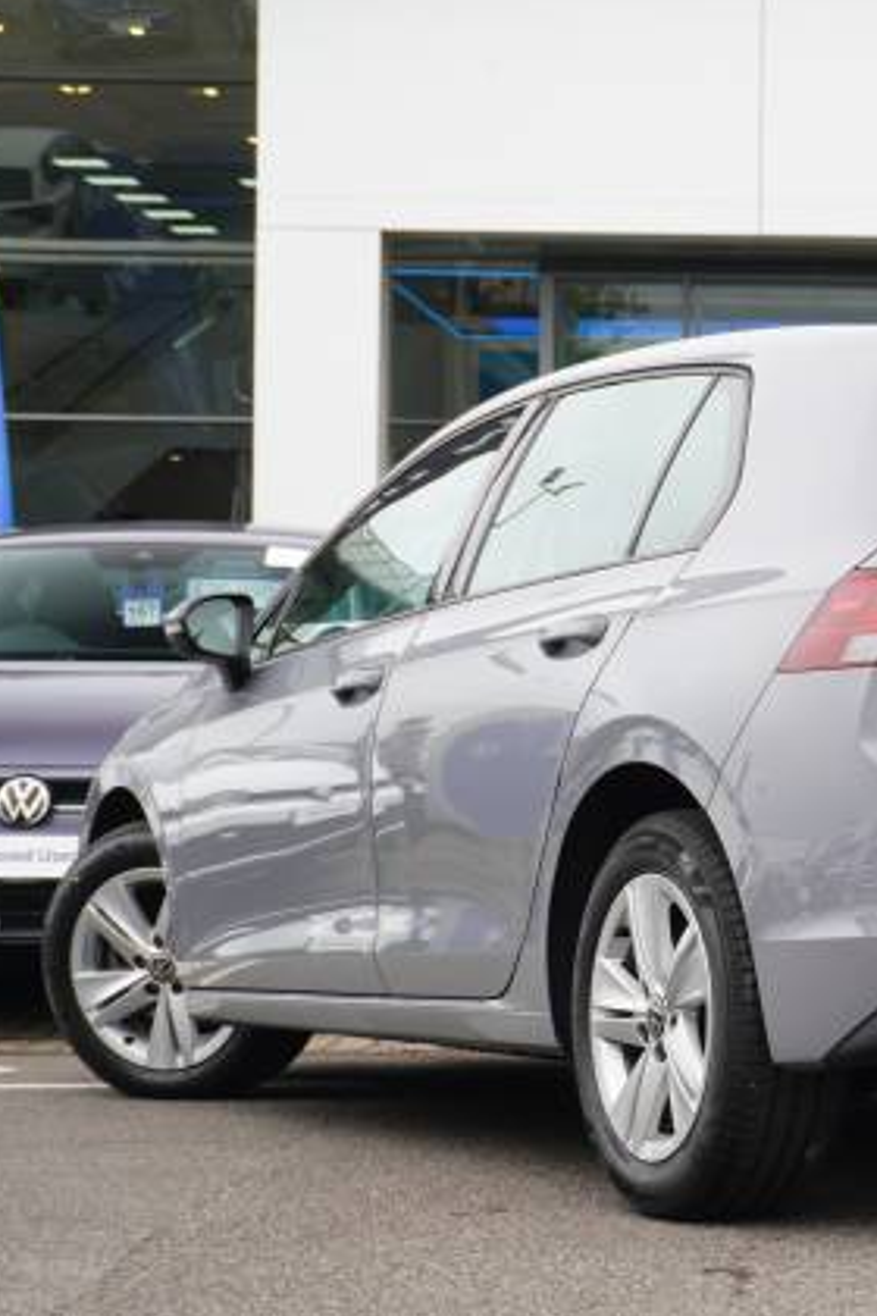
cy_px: 652
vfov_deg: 21.7
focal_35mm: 94
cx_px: 930
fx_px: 3426
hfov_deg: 14.3
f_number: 5.6
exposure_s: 1/80
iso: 100
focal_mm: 41
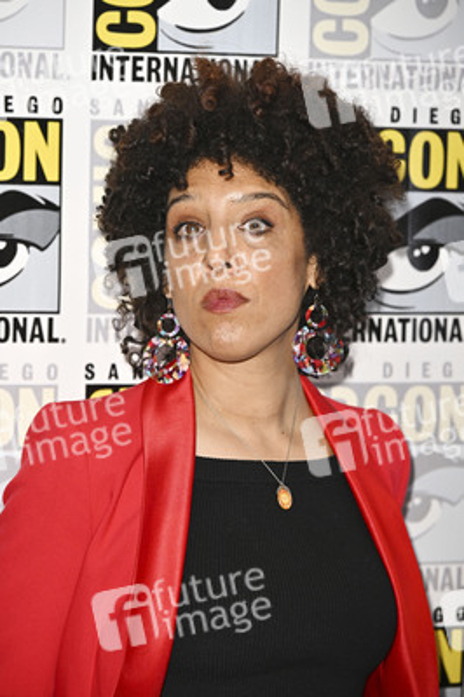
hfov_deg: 10.5
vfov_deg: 15.7
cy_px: 348
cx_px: 232
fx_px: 2537
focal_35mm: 131
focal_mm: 131
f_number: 4.5
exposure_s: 1/250
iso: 1250
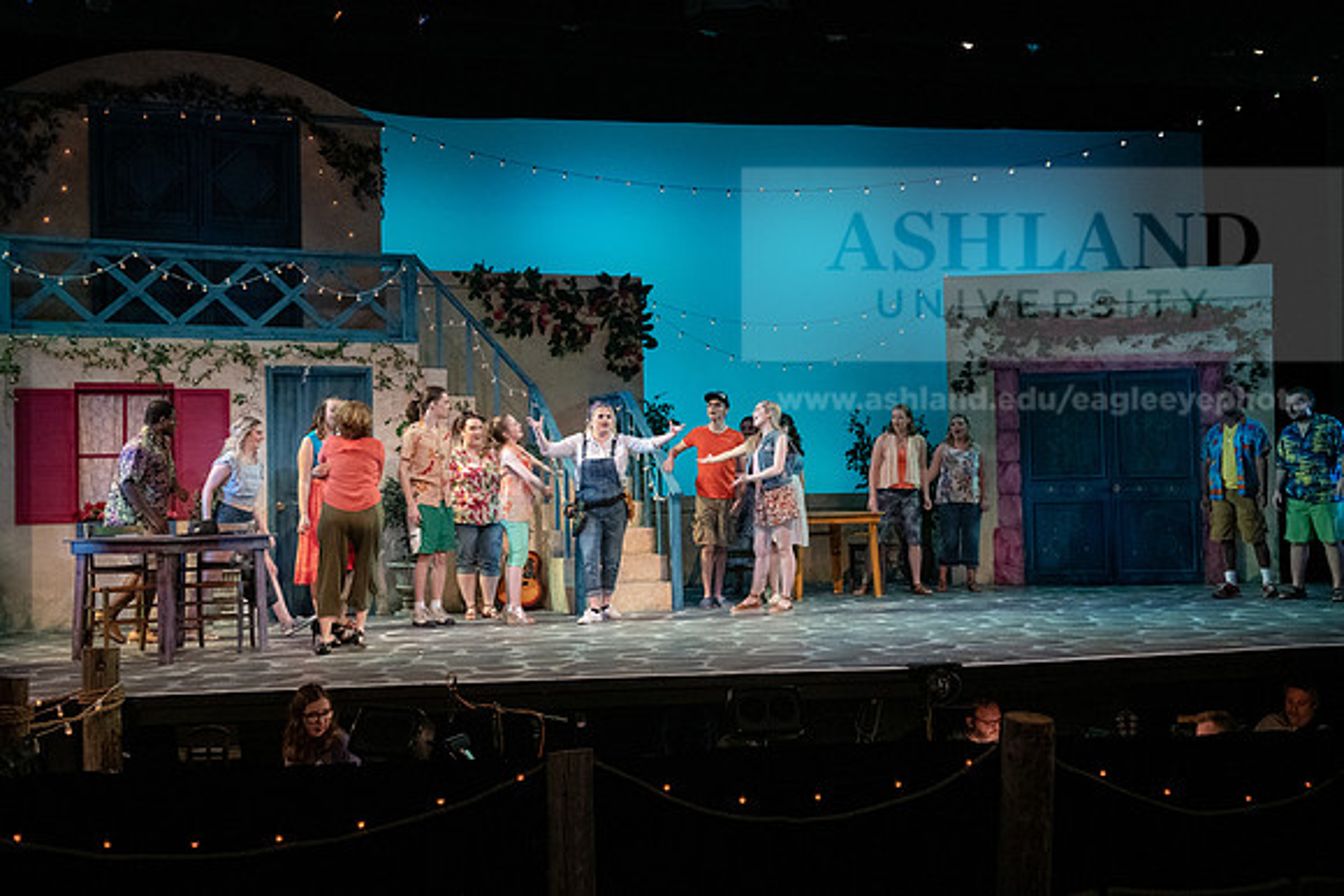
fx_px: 1643
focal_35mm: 44
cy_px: 448
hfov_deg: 44.5
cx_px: 672
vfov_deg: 30.5
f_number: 3.5
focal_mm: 44
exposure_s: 1/320
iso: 3200
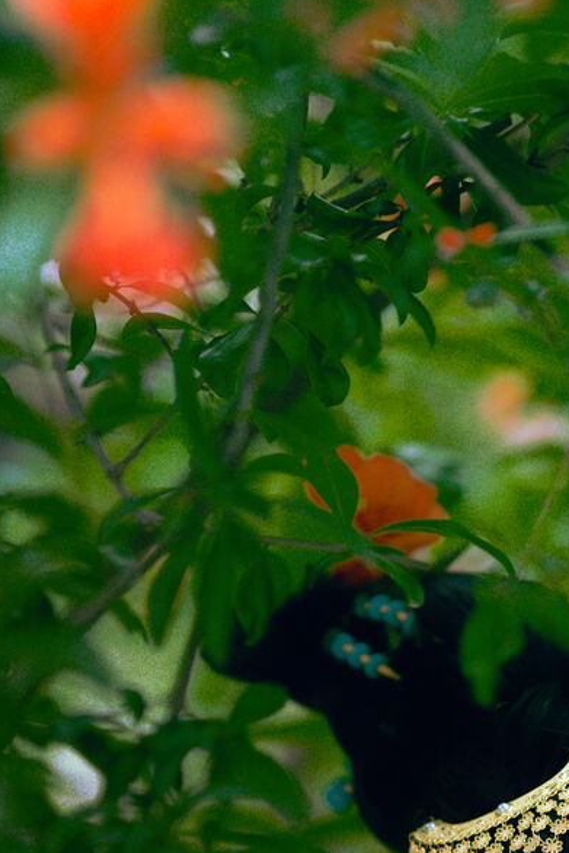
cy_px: 1197
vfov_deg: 7.8
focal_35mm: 261
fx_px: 6184
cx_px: 703
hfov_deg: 5.2
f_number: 1.6
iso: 250
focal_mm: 85
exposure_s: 1/800
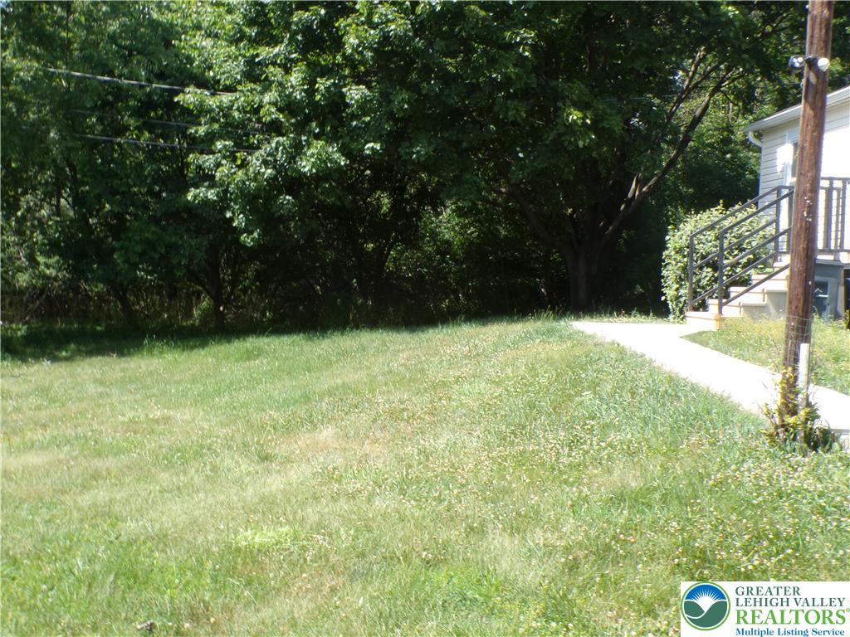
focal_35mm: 42
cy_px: 318
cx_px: 425
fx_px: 1031
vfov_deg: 34.3
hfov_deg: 44.8
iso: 100
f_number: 8.9
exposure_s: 1/52
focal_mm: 7.6
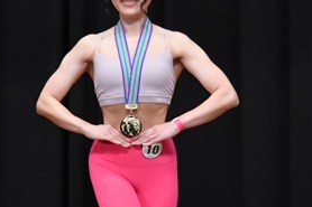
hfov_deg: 3.3
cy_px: 199
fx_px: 5431
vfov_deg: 2.2
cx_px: 114
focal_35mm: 627
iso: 6400
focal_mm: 150
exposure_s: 1/400
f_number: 5.6
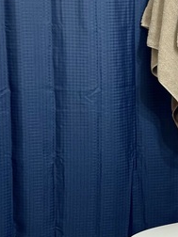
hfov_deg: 13.8
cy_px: 103
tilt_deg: -8.6
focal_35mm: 103
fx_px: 706
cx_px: 228
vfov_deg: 19.1
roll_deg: +0.4
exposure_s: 1/60
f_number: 1.78
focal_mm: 6.76
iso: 125
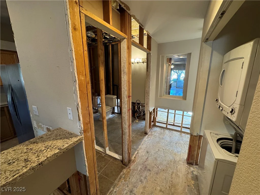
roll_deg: -0.3
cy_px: 98
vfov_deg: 85.7
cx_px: 130
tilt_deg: -13.2
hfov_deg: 102.1
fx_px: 105
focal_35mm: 14
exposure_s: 1/60
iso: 250
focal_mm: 2.22
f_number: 2.2
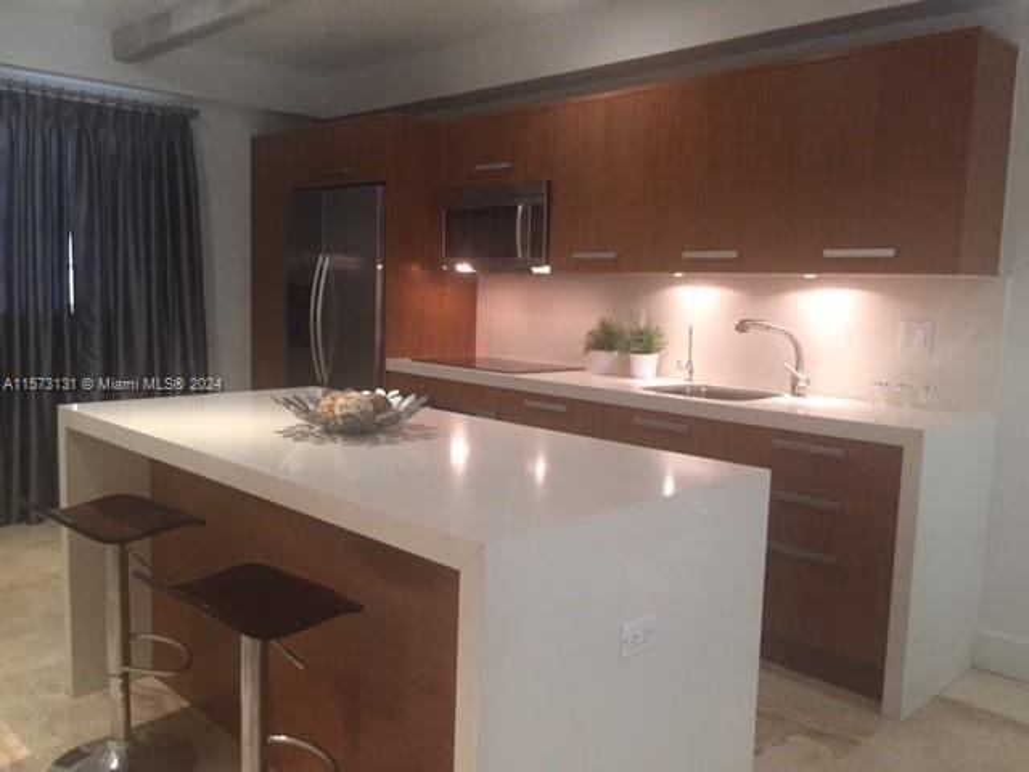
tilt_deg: -7.7
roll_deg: -2.8
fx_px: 862
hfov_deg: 61.7
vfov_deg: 48.2
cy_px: 386
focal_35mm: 29
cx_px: 514
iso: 250
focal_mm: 4.15
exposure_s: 1/33
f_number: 2.2
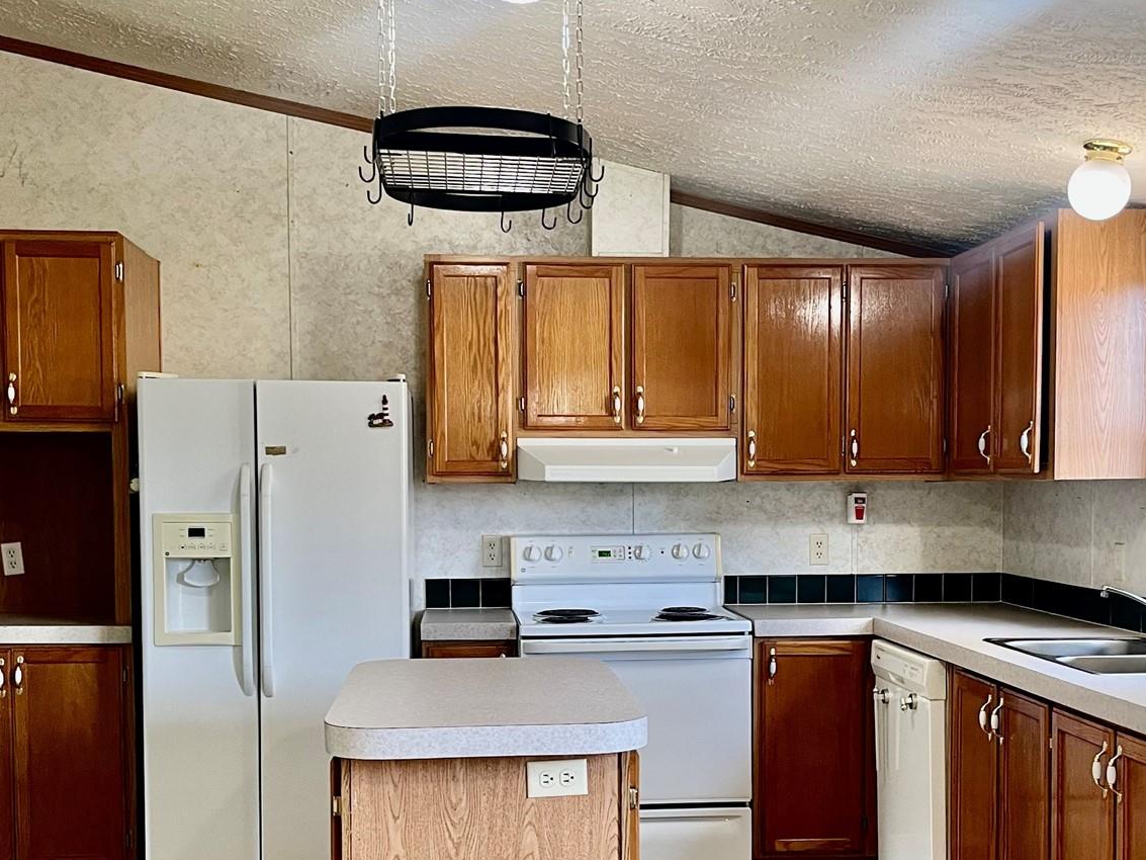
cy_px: 566
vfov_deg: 30.7
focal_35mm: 47
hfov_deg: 40.4
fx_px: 1556
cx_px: 600
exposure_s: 1/60
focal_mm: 5.1
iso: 100
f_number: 1.6
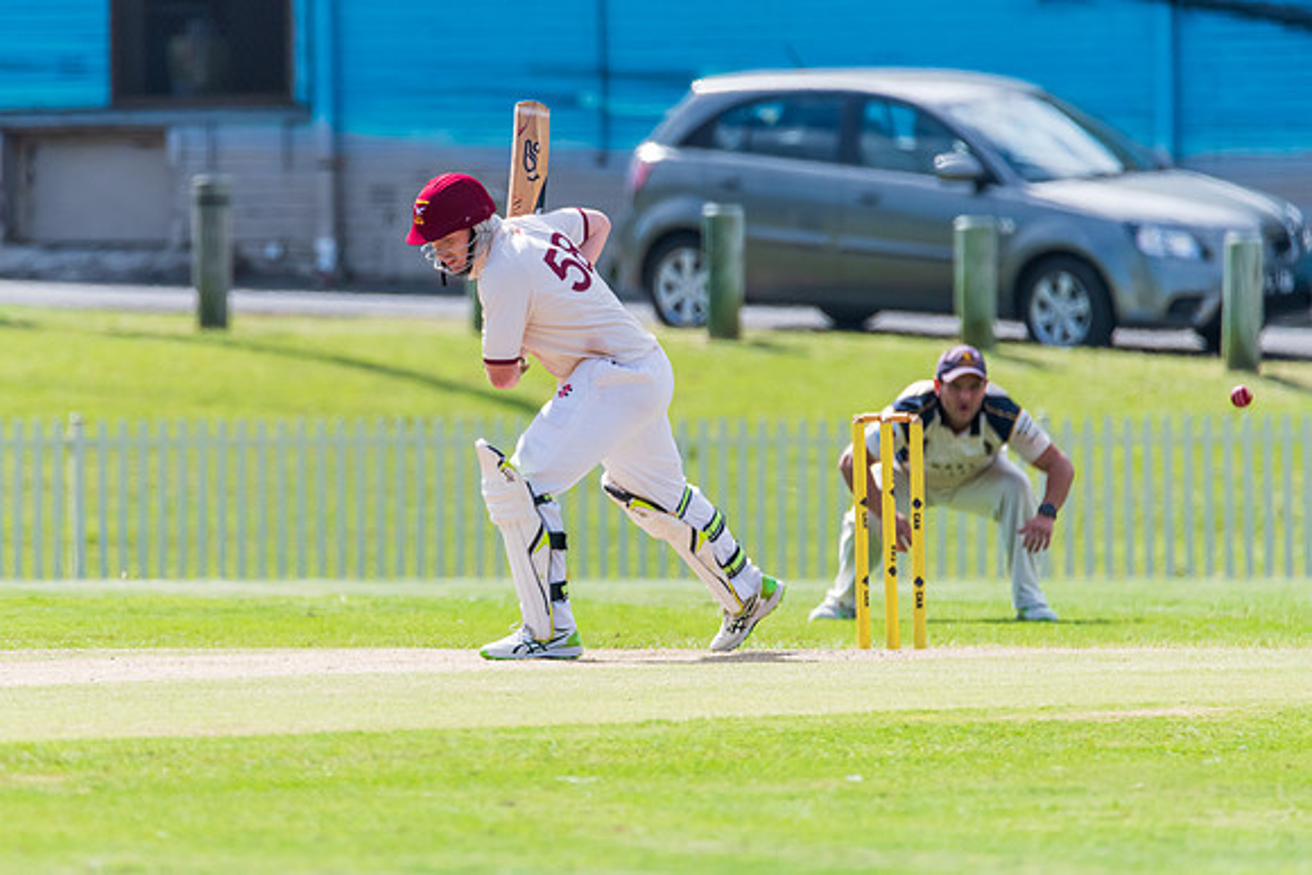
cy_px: 423
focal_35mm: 769
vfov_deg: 1.8
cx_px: 471
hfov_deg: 2.7
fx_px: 28029
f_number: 6.3
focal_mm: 600
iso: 640
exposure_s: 1/2000
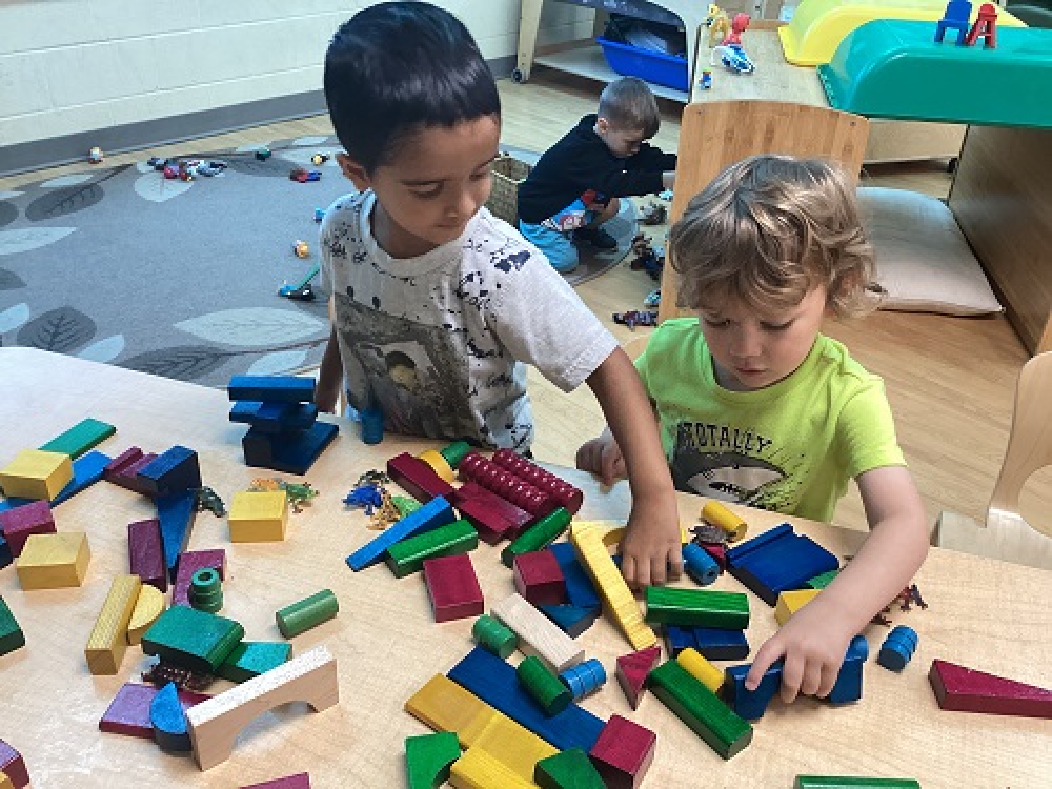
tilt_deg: -32.4
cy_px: 394
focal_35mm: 31
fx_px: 942
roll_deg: -2.8
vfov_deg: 45.4
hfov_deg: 58.4
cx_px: 526
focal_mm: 3.3
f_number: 2.4
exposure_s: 1/60
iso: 200
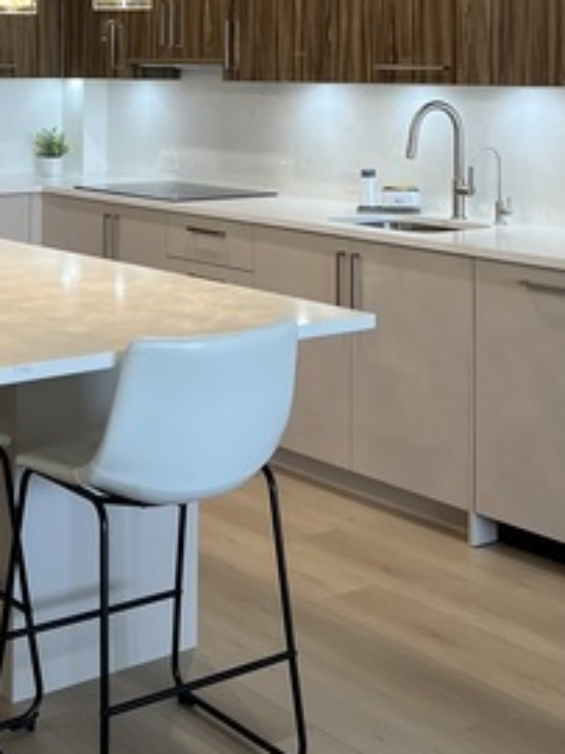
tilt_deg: +1.7
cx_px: 223
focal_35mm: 64
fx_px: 1394
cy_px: 68
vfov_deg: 29.0
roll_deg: -0.8
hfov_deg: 22.9
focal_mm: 5.7
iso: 100
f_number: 1.5
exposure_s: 1/120
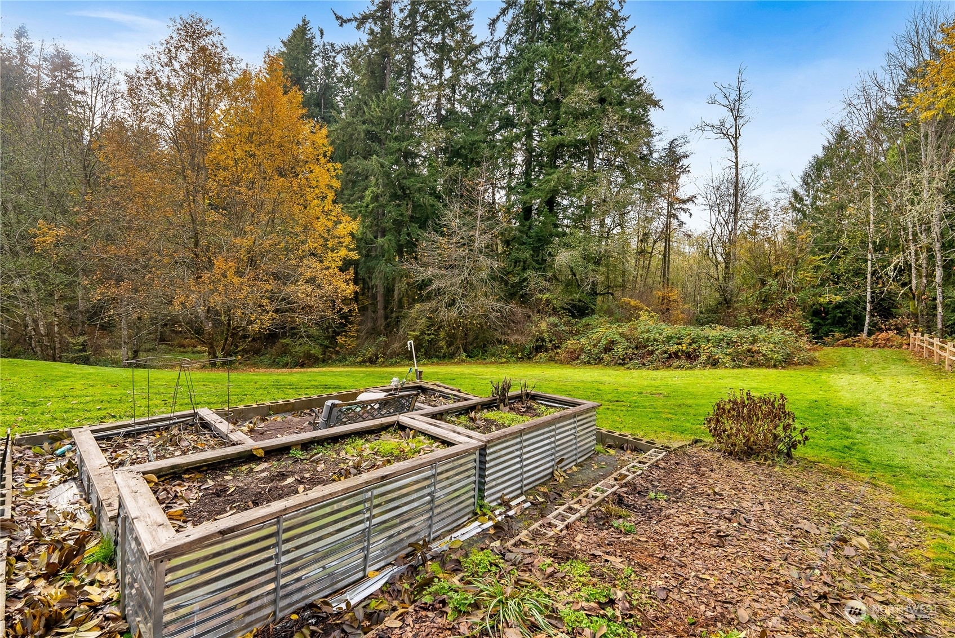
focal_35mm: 14
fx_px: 372
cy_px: 319
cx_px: 478
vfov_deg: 81.3
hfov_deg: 104.2
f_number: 7.1
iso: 250
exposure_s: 1/100
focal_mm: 14
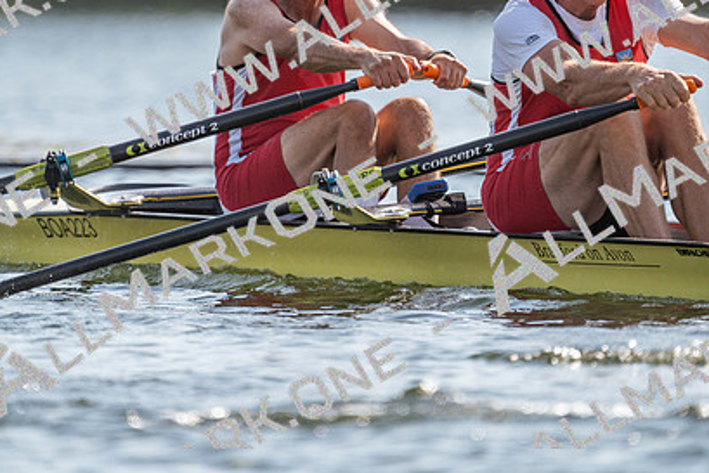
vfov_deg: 1.6
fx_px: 16765
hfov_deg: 2.4
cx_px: 340
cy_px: 152
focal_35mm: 851
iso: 320
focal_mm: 600
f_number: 6.3
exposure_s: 1/1600
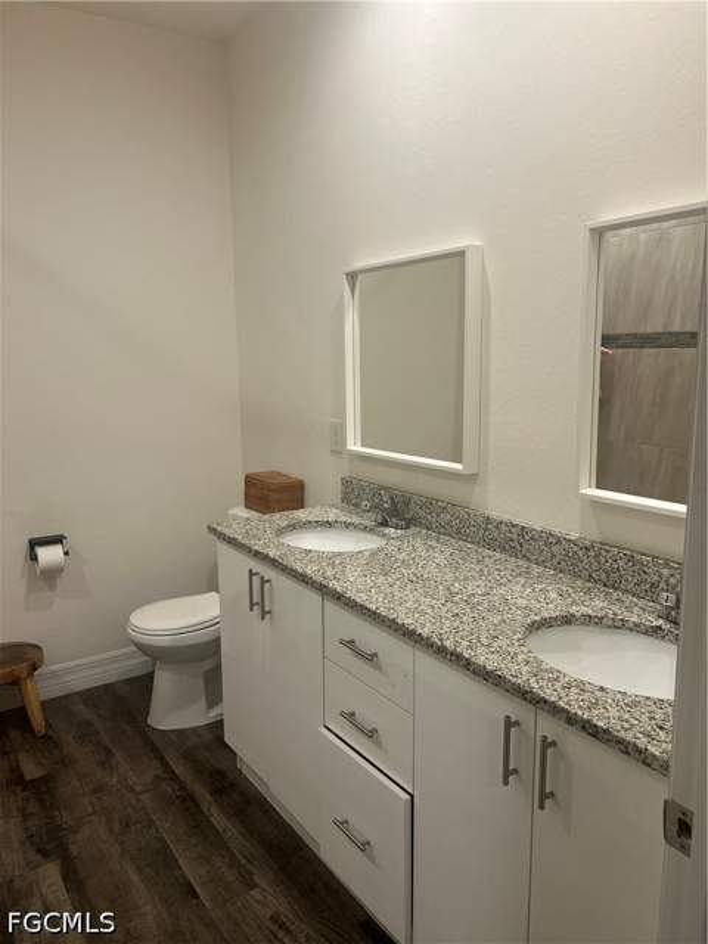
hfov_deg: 53.1
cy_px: 472
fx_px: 709
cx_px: 354
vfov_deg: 67.3
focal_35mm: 26
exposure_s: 1/120
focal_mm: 5.7
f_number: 1.5
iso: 125
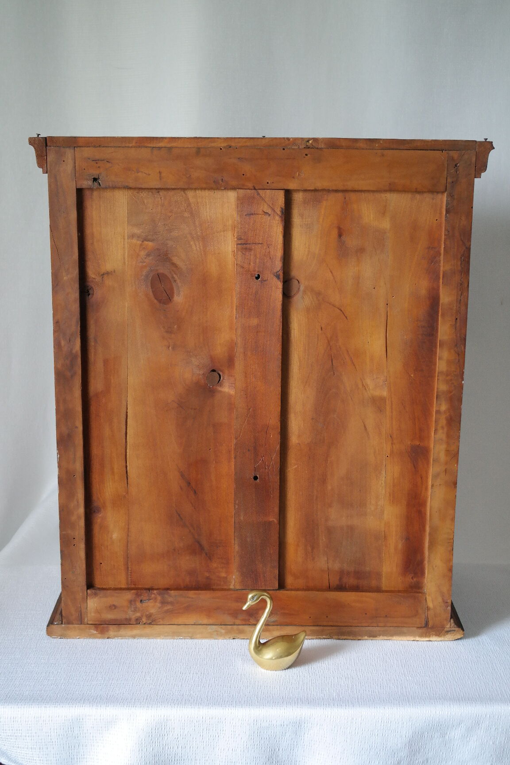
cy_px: 382
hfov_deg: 27.5
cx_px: 255
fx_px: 1041
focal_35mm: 49
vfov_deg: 40.3
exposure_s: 1/30
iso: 1600
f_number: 6.3
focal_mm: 32
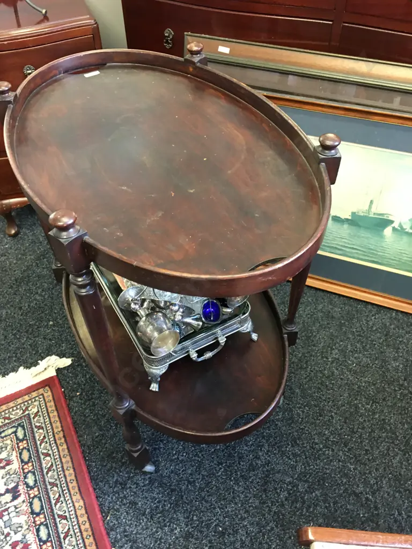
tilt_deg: -44.3
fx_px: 460
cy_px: 274
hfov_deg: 48.2
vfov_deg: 61.7
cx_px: 206
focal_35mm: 29
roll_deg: -0.2
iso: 100
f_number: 2.2
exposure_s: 1/10
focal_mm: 4.15
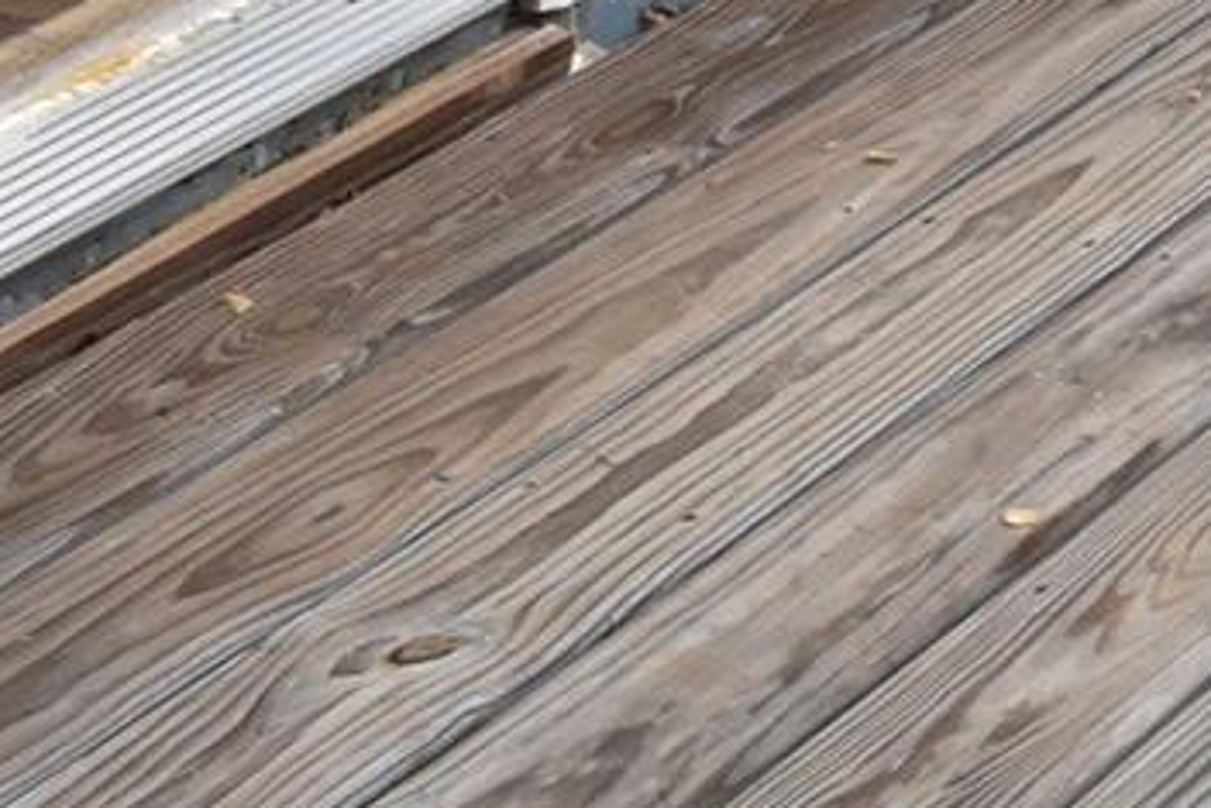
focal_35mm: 192
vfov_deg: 6.9
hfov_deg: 9.4
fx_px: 6461
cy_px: -813
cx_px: 3017
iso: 200
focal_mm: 22
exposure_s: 1/320
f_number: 9
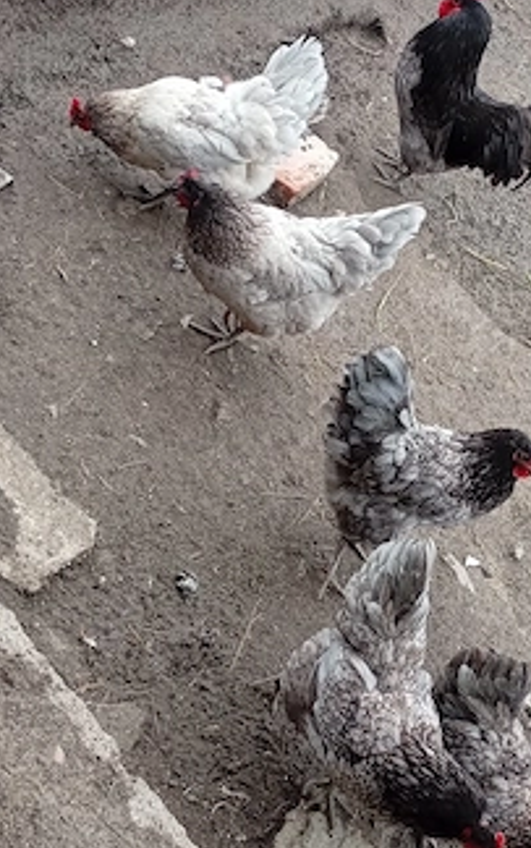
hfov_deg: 21.6
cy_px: 437
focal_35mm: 60
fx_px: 1387
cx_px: 366
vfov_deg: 34.0
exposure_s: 1/333
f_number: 1.8
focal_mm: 3.84
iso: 51
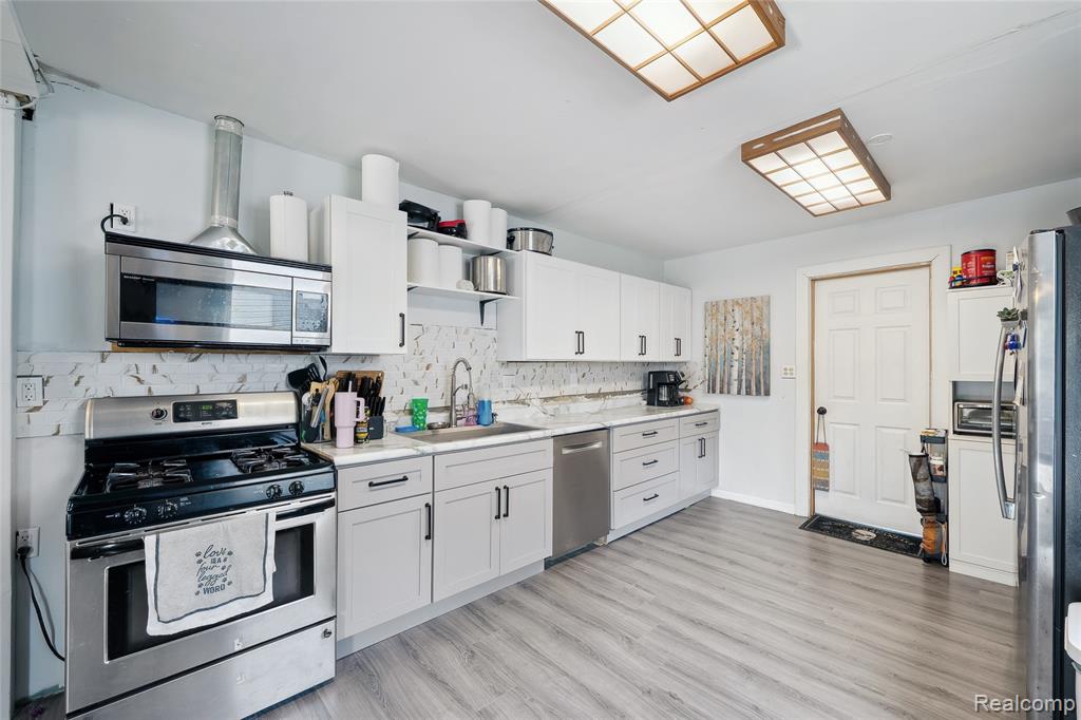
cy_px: 360
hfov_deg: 104.3
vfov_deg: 81.2
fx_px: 420
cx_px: 540
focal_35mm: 14
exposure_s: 1/15
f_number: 8
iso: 500
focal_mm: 14
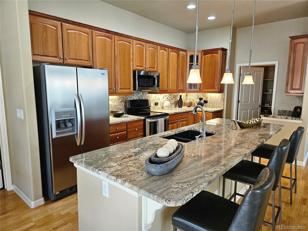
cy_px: 116
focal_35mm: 23
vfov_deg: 58.9
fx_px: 205
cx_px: 154
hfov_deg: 73.9
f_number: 1.8
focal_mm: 5.4
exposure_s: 1/120
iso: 320
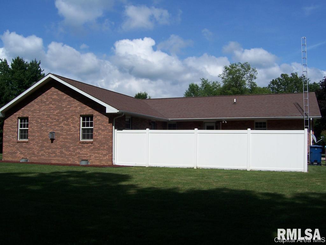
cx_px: 163
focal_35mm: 36
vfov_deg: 39.7
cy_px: 122
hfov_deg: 51.4
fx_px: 339
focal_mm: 6
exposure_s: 1/1000
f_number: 4.8
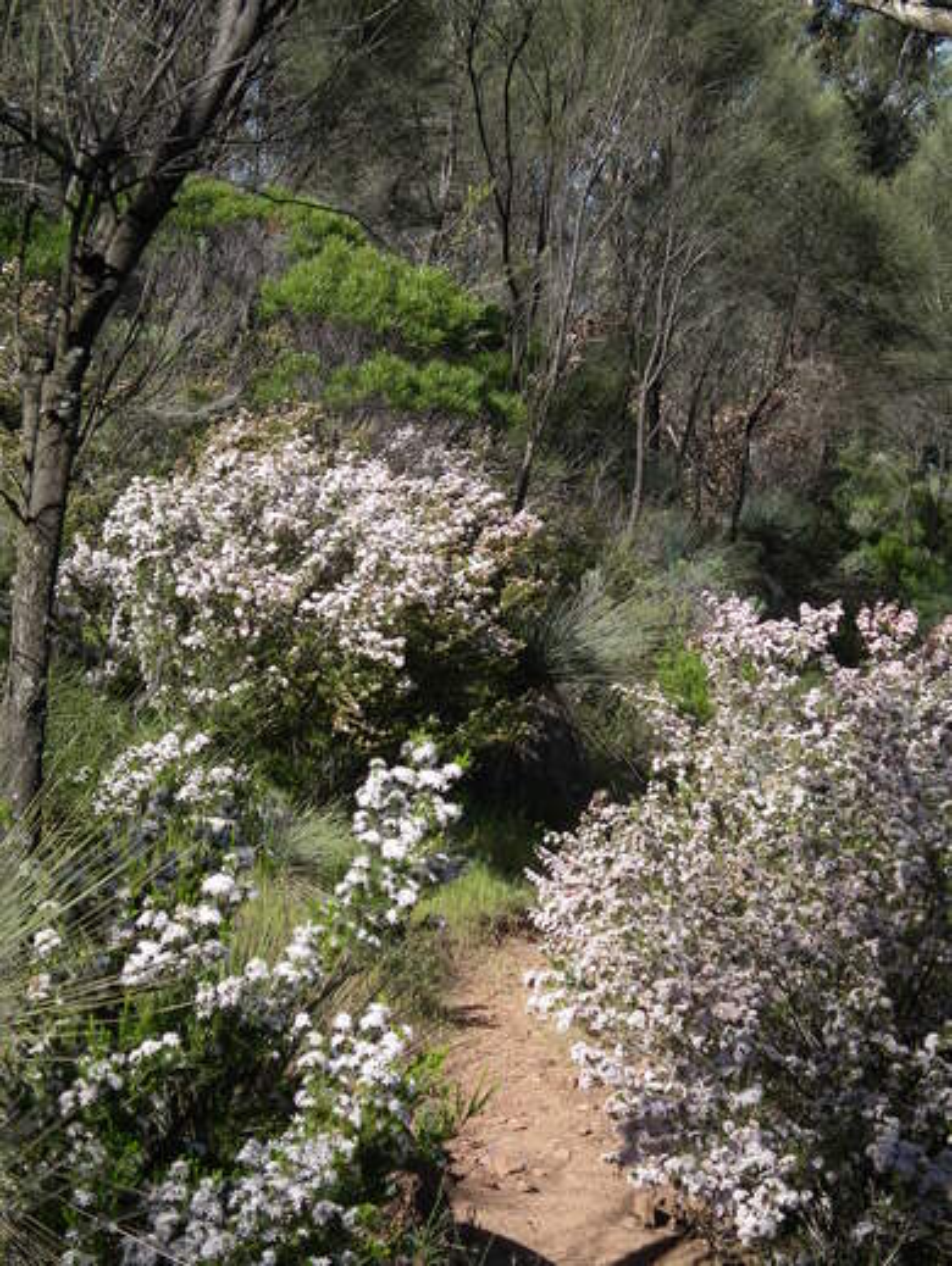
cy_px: 633
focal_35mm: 98
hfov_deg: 15.1
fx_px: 3589
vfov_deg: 20.0
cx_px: 476
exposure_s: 1/320
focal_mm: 20.4
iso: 80
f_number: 5
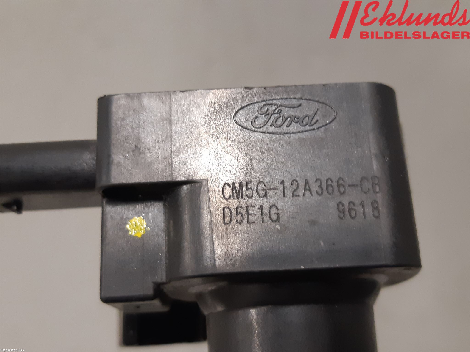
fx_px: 353
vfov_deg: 53.1
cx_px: 235
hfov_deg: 67.3
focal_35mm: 26
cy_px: 176
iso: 160
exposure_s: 1/50
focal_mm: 3.93
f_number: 1.7
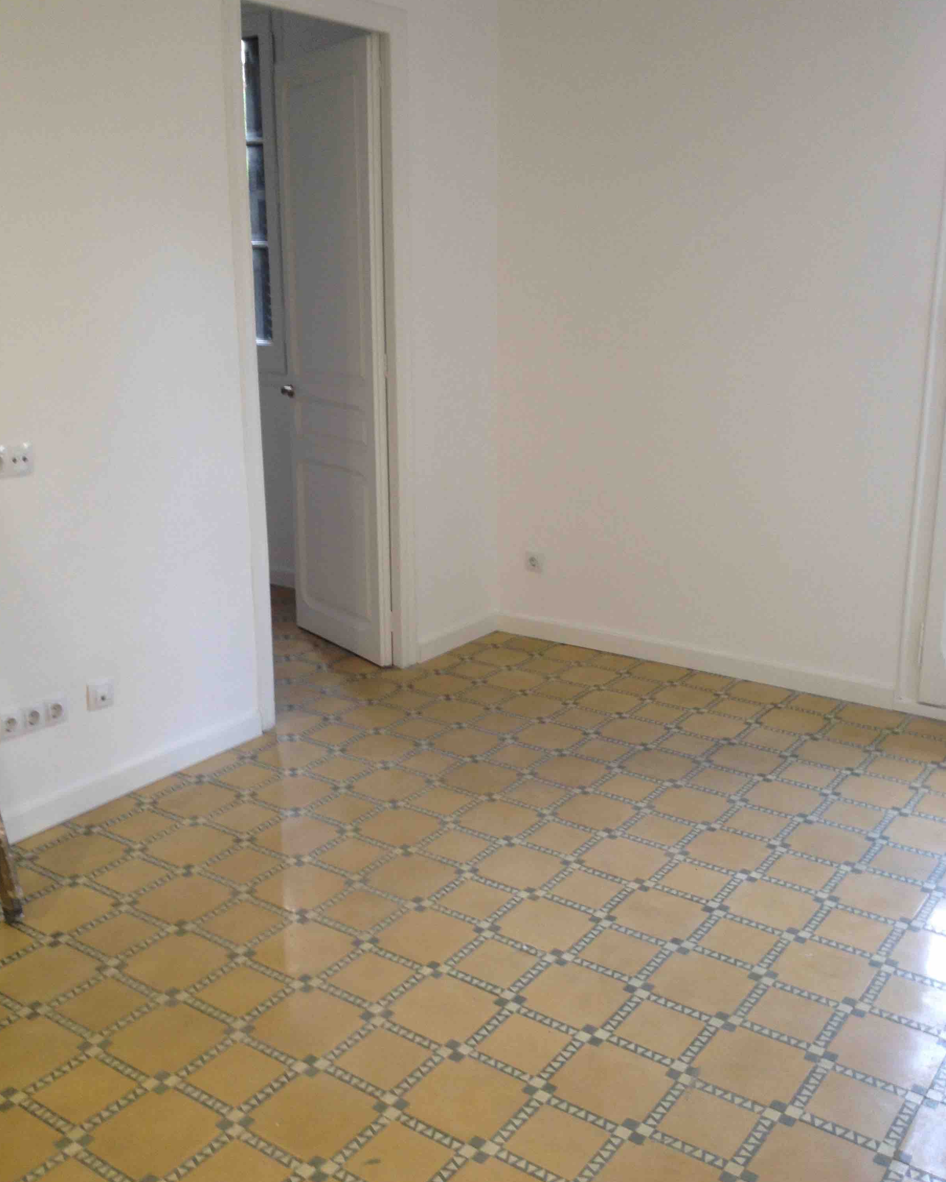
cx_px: 469
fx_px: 1295
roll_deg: +2.2
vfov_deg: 49.1
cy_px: 578
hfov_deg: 40.1
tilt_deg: -16.3
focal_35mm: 37
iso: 64
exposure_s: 1/20
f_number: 2.4
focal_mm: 4.28
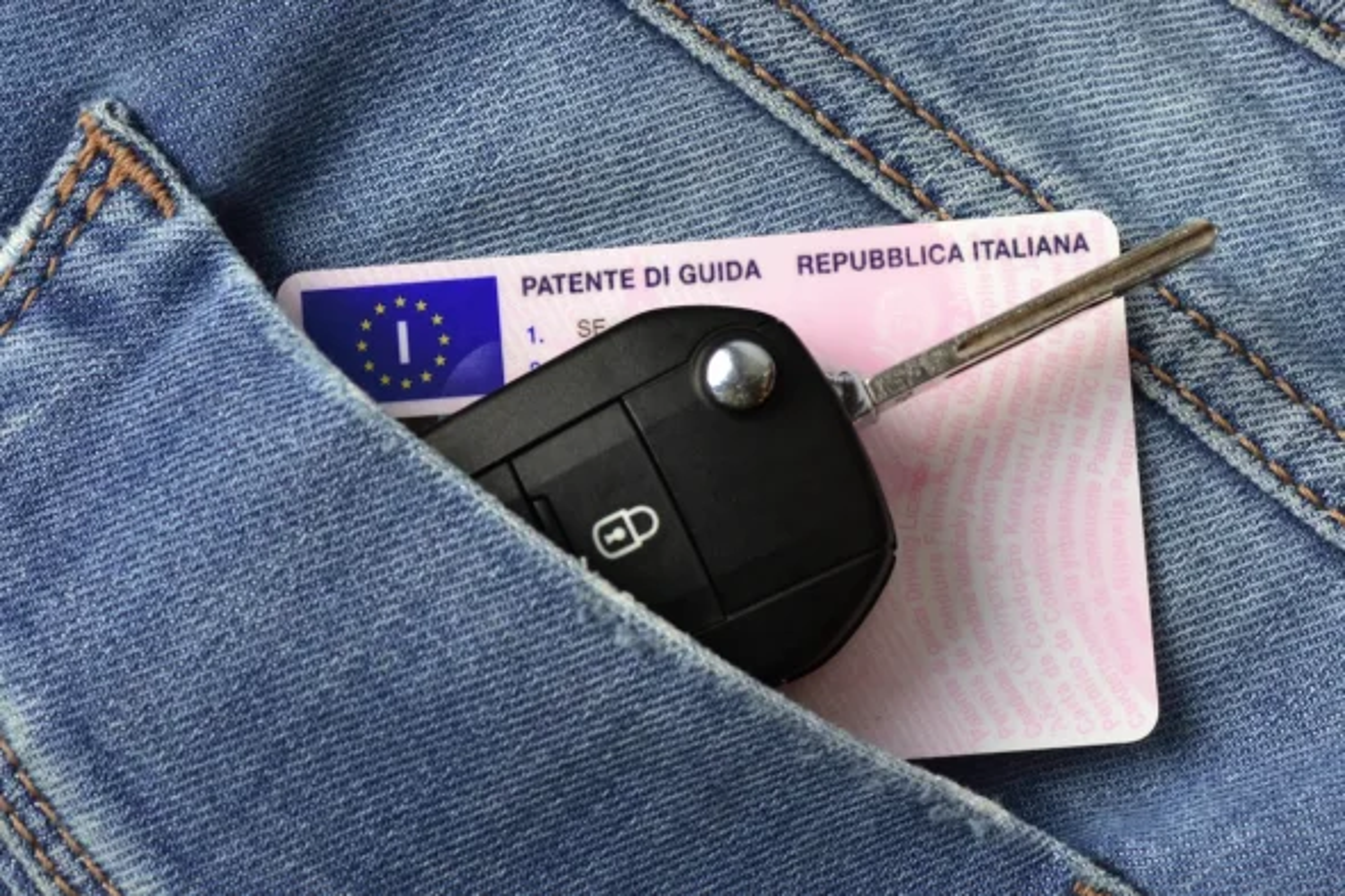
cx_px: 672
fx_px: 5042
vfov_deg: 10.2
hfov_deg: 15.2
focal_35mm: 135
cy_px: 448
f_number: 14
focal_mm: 90
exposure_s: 1/2.5
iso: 100
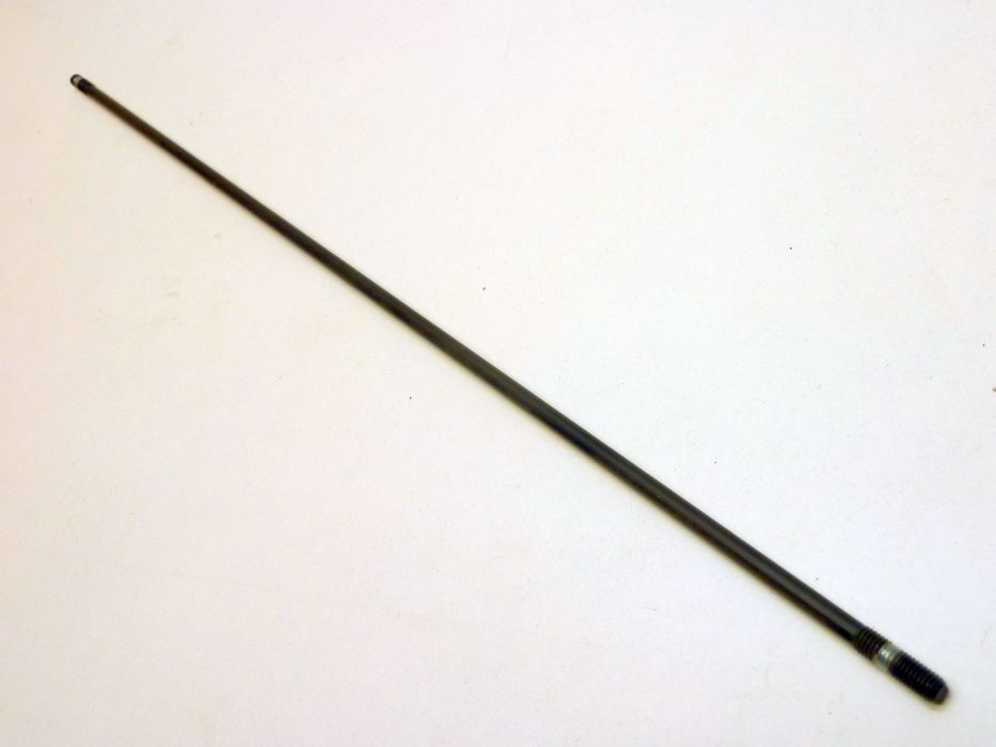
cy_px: 374
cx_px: 498
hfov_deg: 44.8
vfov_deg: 34.4
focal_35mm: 42
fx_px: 1209
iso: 160
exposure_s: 1/30
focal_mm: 6.9
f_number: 3.7
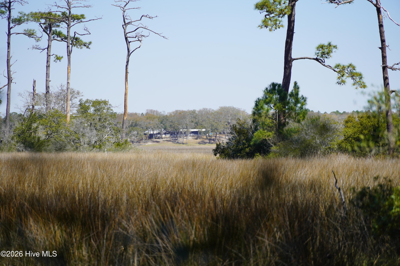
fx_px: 2250
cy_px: 133
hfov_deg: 10.2
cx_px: 200
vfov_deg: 6.8
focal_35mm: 202
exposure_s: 1/500
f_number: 5.6
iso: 100
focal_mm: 135
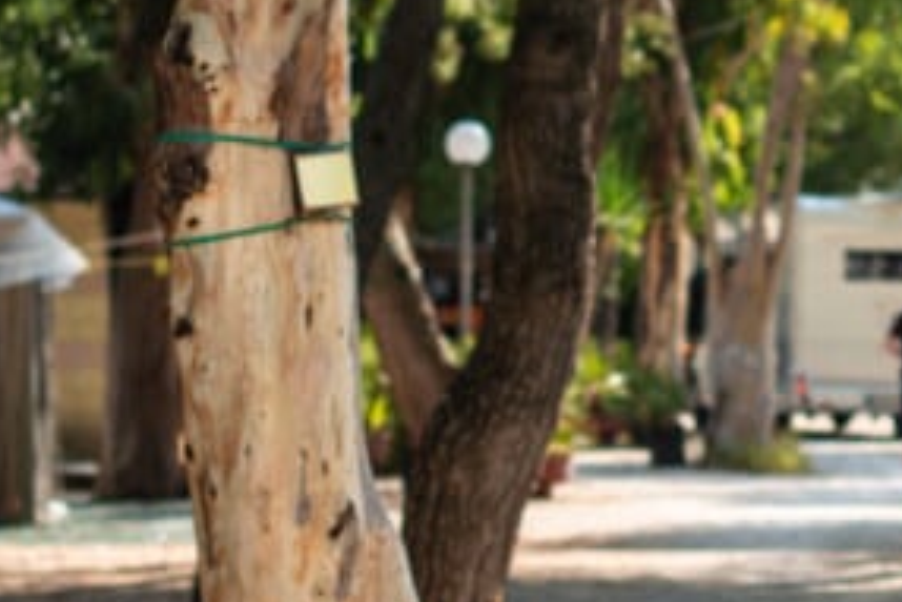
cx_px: 773
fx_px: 5264
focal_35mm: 210
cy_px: 345
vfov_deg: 6.5
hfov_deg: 9.8
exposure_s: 1/1250
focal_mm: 50
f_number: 2
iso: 100
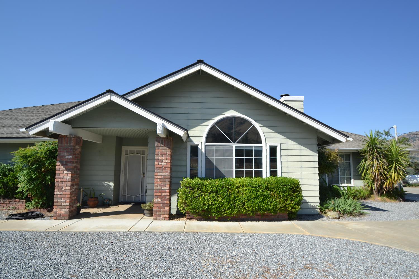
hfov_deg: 90.0
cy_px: 140
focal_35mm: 18
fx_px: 209
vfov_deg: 67.4
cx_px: 210
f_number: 8
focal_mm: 12
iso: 100
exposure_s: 1/250
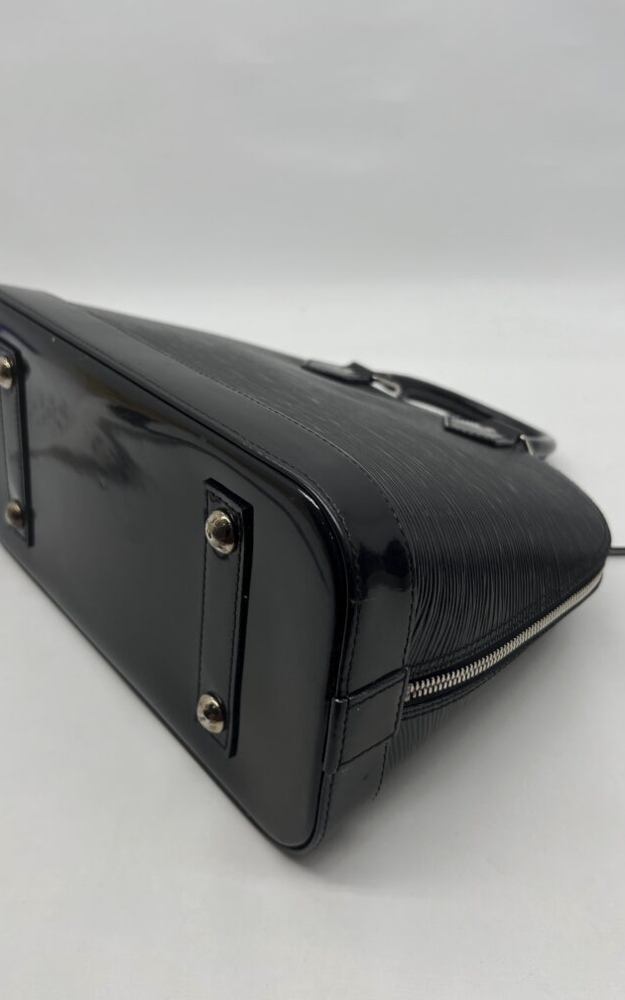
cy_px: 497
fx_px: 763
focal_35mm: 28
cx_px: 306
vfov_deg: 66.5
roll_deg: +1.0
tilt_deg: -29.8
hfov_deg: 44.5
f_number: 1.5
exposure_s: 1/341
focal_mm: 5.7
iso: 50
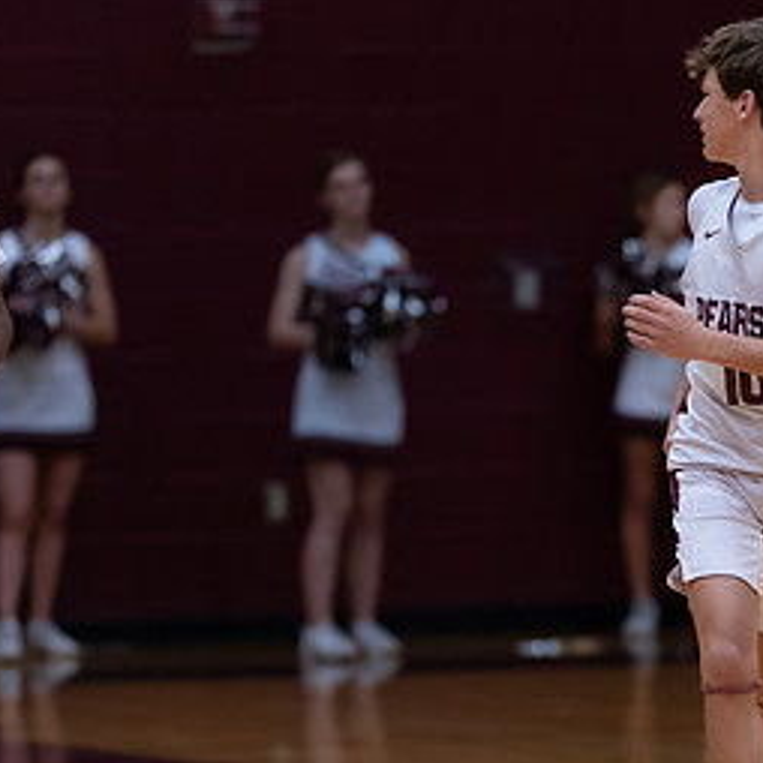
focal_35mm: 388
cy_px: 535
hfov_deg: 4.5
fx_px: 9676
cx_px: 645
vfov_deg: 4.5
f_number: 1.8
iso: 1250
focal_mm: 135
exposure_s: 1/1000
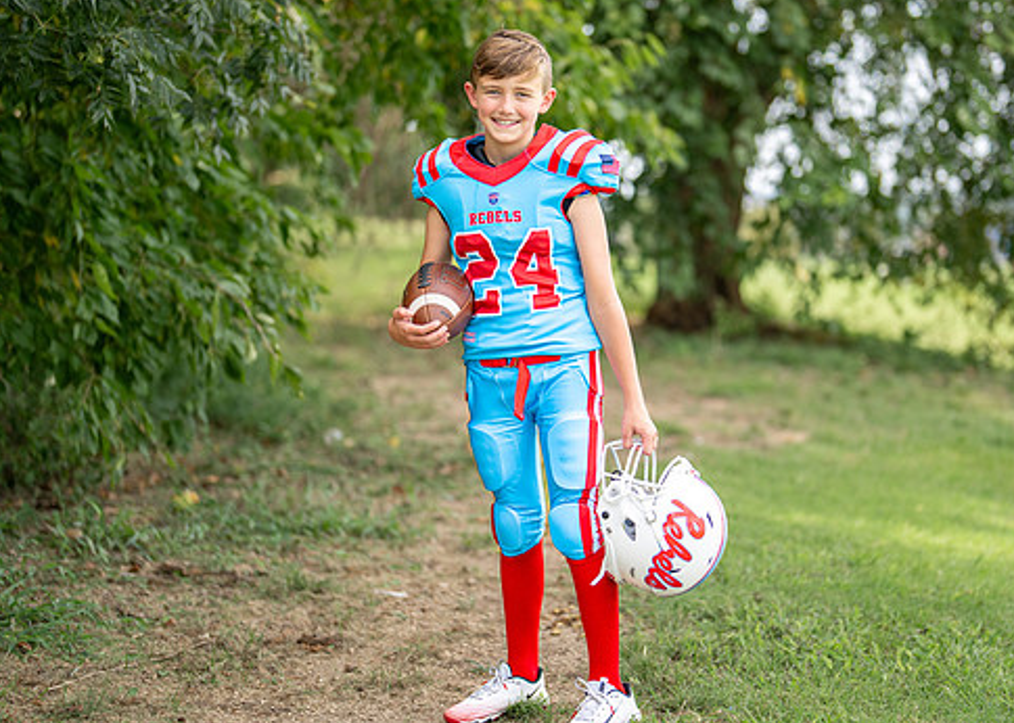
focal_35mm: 78
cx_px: 585
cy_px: 360
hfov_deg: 25.4
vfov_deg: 18.3
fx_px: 2245
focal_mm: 50
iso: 100
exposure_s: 1/2500
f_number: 1.2
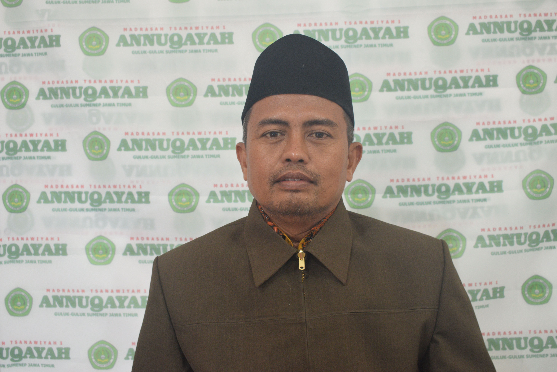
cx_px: 278
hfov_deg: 46.4
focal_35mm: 42
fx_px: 650
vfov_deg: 31.9
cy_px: 186
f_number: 5.6
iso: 800
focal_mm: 28
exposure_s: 1/8
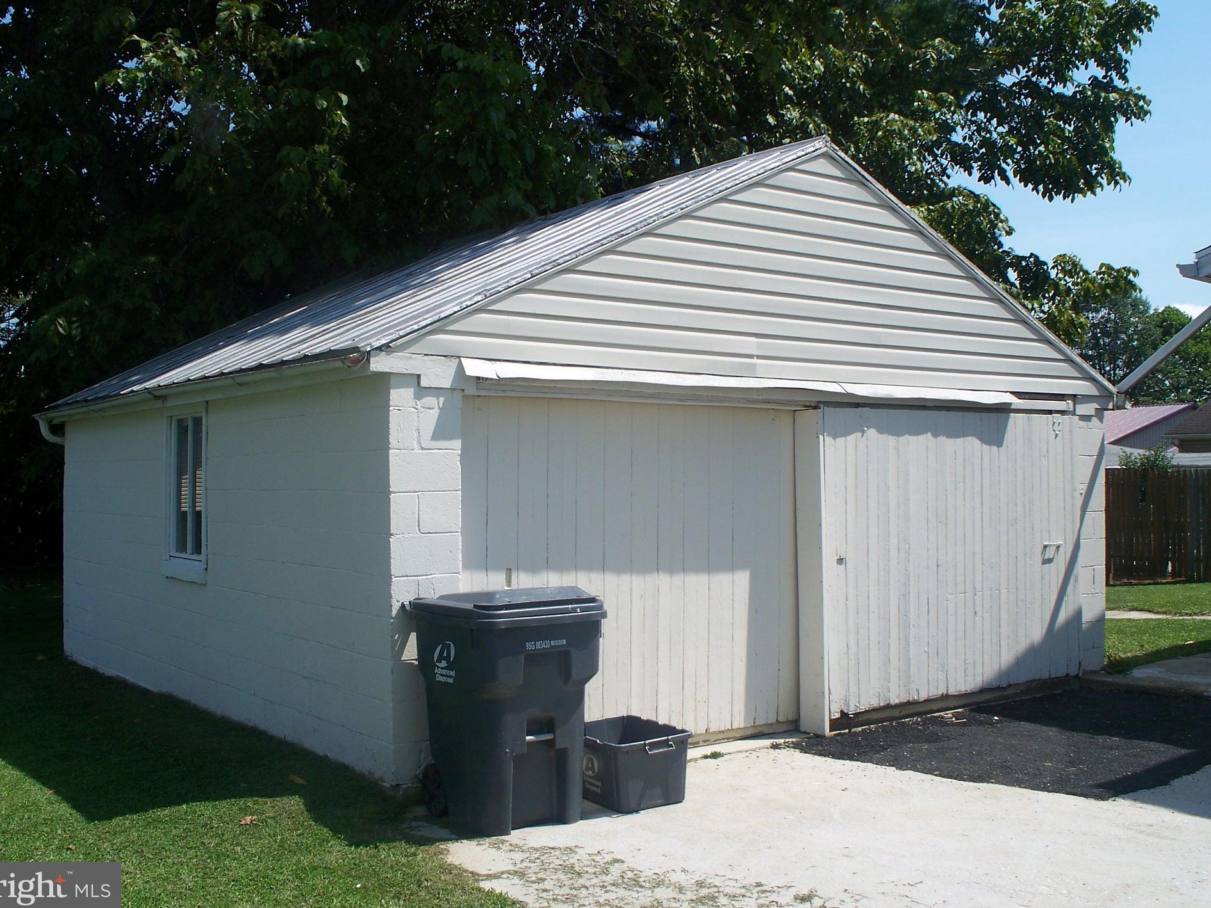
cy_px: 423
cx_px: 617
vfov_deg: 36.8
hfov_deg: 47.9
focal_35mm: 39
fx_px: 1365
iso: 80
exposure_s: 1/500
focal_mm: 7.54
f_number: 5
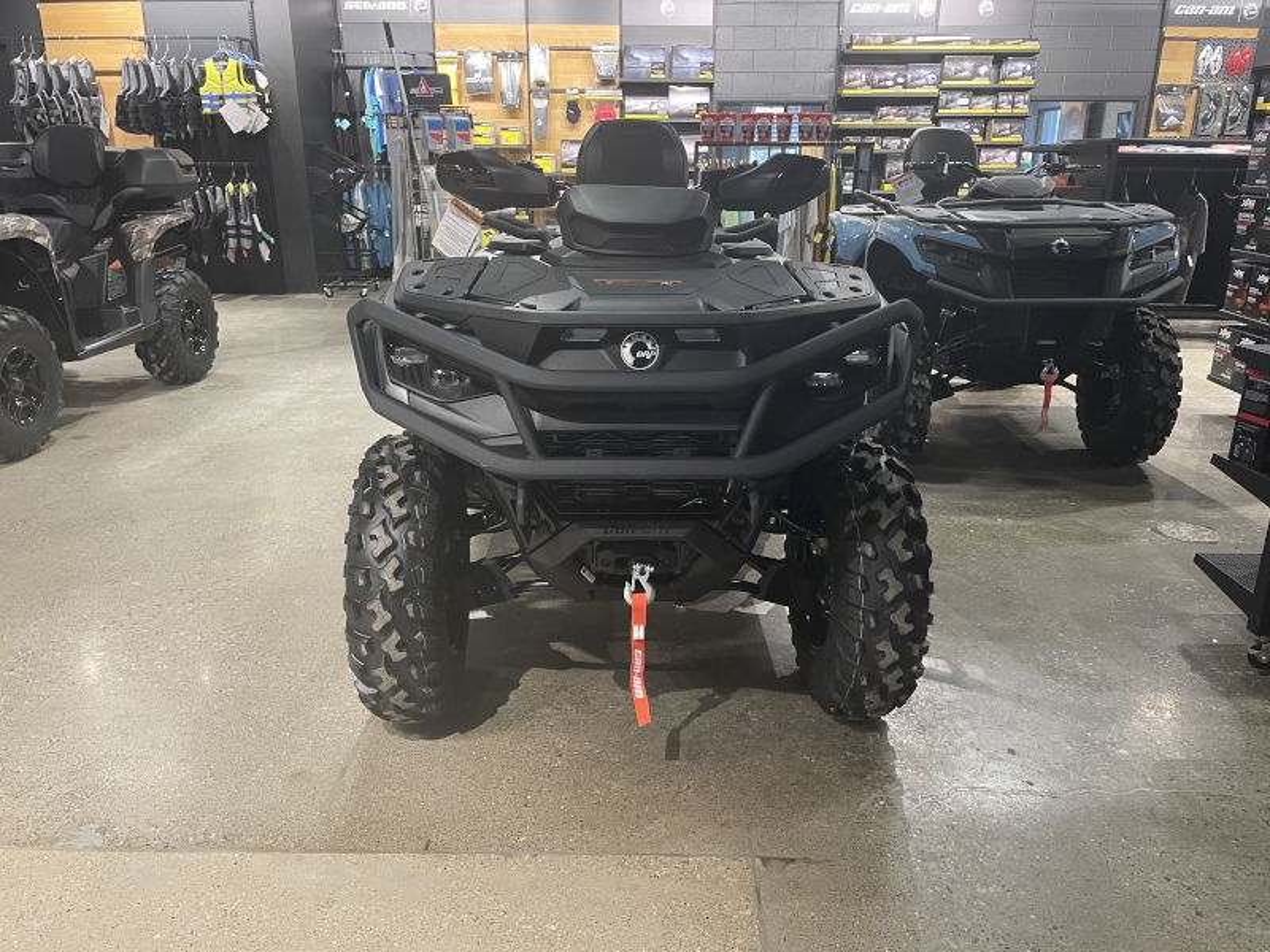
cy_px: 476
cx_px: 635
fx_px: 954
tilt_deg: -17.1
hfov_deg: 67.3
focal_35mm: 26
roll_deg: +1.2
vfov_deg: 53.1
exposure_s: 1/60
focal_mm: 4.2
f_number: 1.6
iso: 160
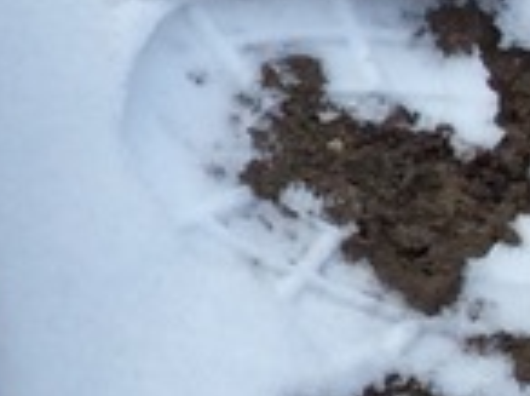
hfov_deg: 7.5
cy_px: 145
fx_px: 3546
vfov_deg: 6.4
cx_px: -1078
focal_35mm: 232
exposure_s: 1/484
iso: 32
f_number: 2.4
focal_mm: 3.3
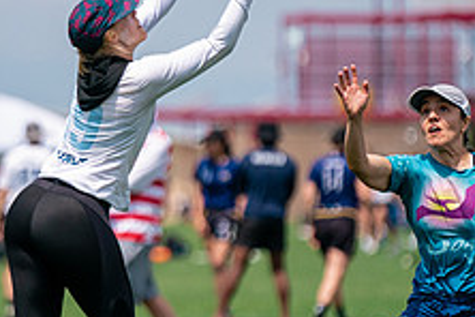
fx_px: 6900
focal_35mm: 523
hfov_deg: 3.9
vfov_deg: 2.6
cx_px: 103
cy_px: 121
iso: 640
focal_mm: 200
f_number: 2.8
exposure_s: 1/16000
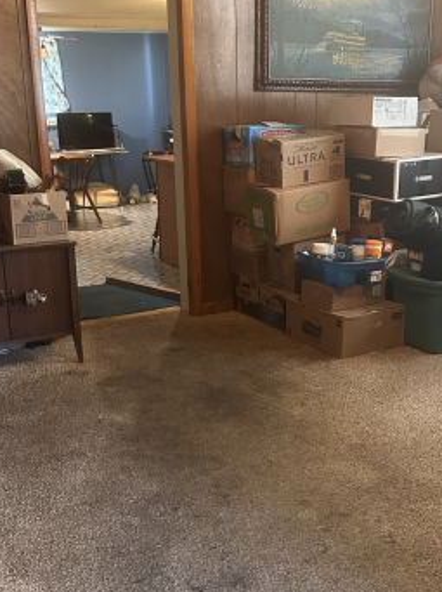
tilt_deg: -16.3
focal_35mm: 47
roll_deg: +0.1
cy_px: 338
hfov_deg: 30.7
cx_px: 267
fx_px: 802
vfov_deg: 40.4
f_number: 1.78
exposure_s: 1/40
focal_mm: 6.86
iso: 800
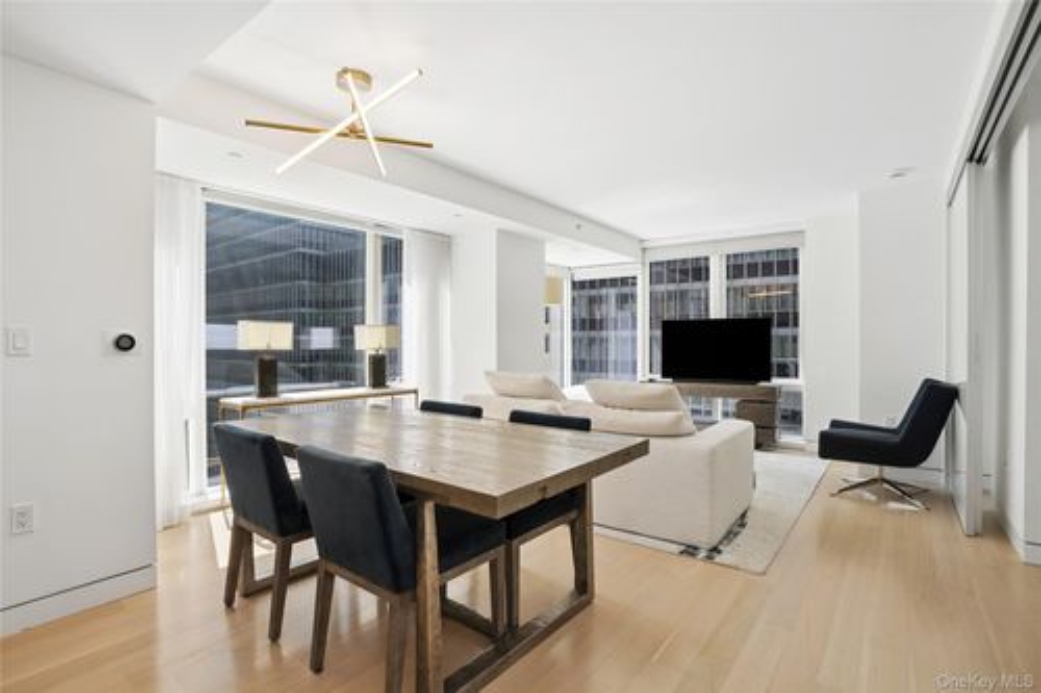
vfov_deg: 70.4
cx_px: 520
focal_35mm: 17
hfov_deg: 93.3
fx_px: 491
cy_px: 346
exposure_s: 1/25
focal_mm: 17
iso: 100
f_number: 8
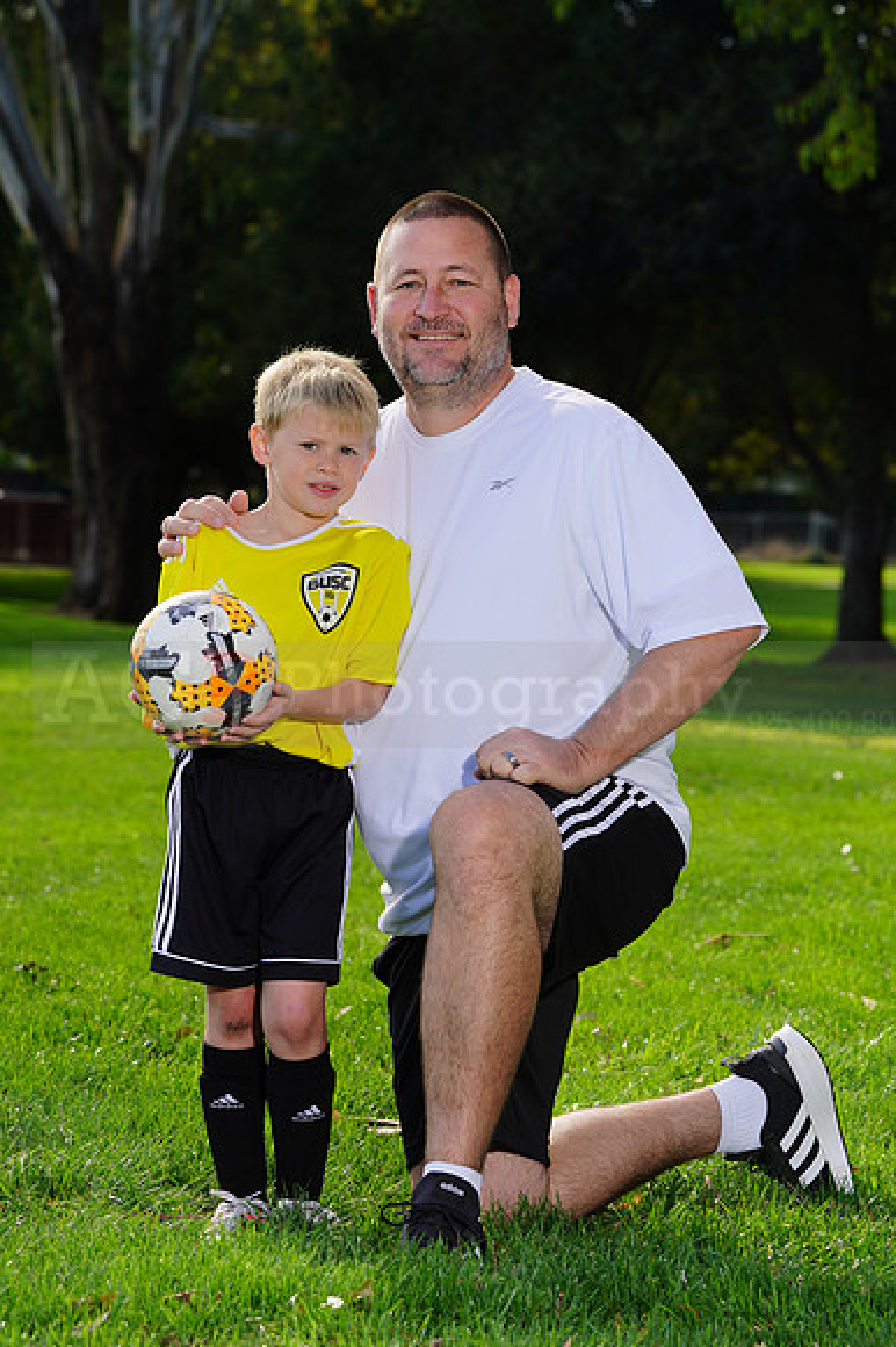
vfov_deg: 16.0
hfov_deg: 10.7
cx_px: 448
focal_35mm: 128
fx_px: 4784
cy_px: 674
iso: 125
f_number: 8
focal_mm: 128
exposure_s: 1/200
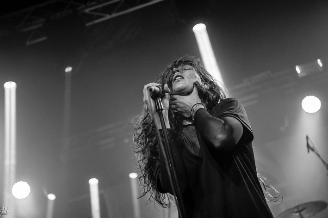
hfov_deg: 32.9
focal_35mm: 61
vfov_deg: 22.2
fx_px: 555
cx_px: 162
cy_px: 109
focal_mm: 60
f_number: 2.8
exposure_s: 1/125
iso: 250
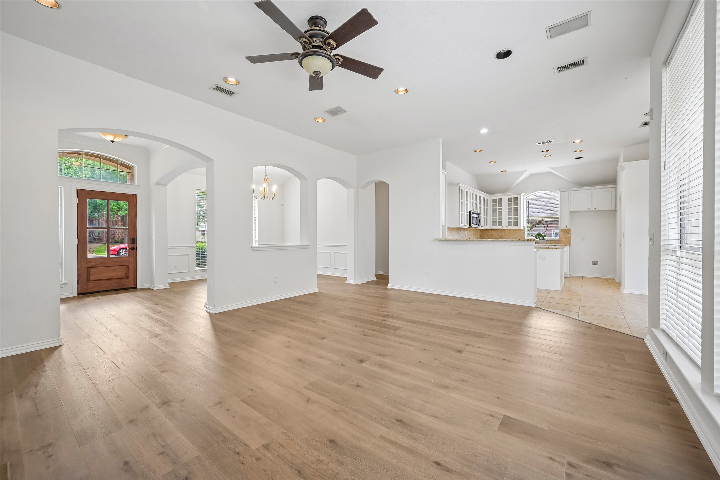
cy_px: 240
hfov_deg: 104.3
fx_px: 280
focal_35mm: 14
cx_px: 360
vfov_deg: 81.2
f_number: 9
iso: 250
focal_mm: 14
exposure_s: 1/15
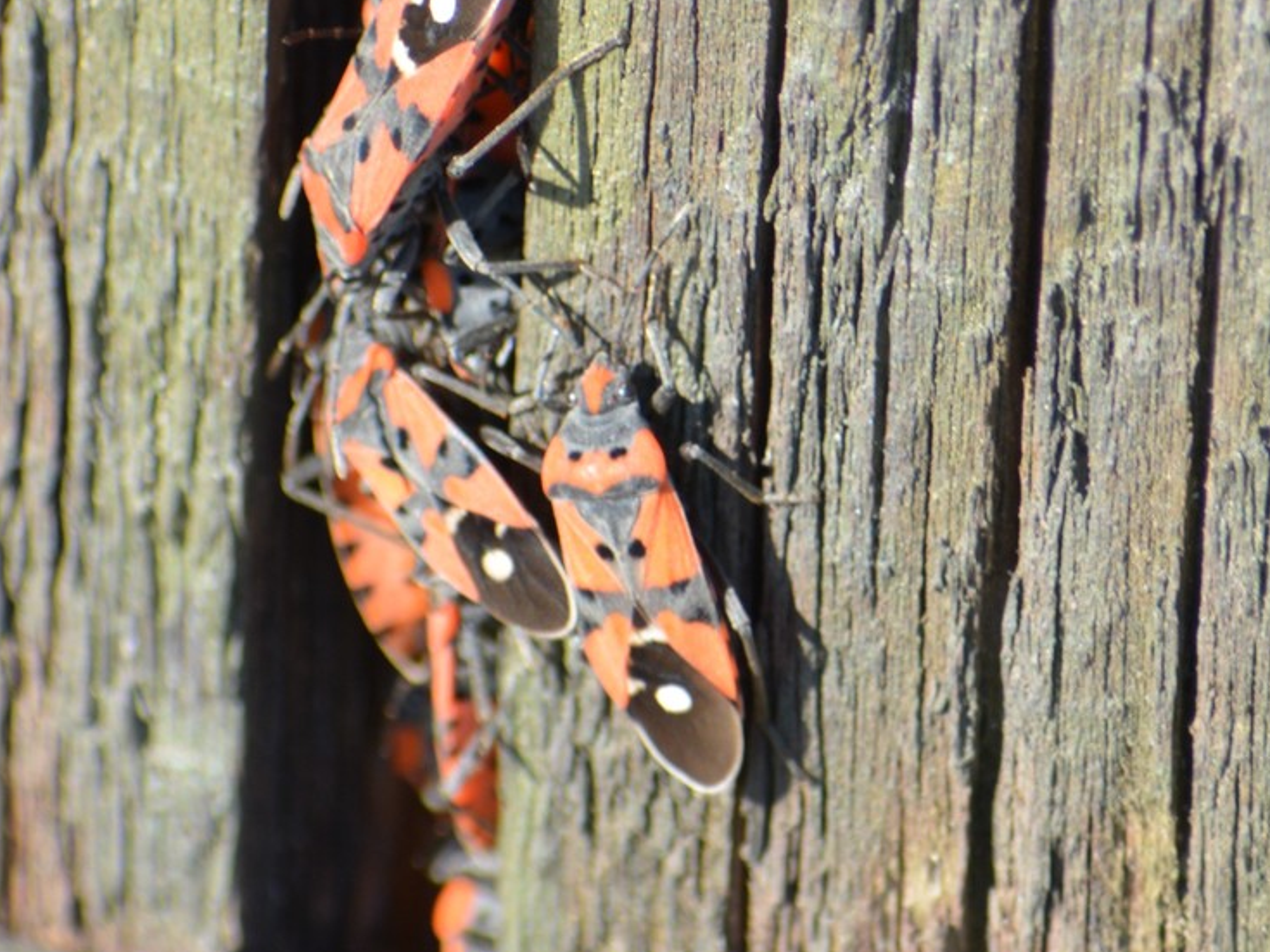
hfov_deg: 3.5
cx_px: 630
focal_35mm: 565
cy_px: 453
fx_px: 20725
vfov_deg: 2.6
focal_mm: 300
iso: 220
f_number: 8
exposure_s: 1/125
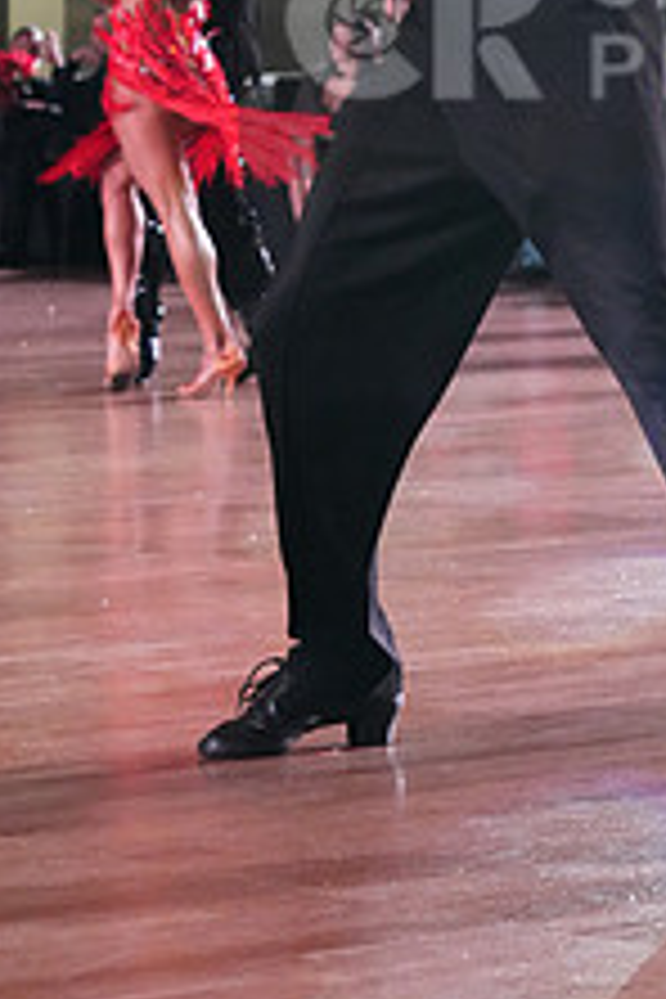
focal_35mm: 180
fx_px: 4995
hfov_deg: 7.5
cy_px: 32
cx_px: 862
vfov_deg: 11.3
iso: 6400
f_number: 5
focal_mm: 69
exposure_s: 1/320
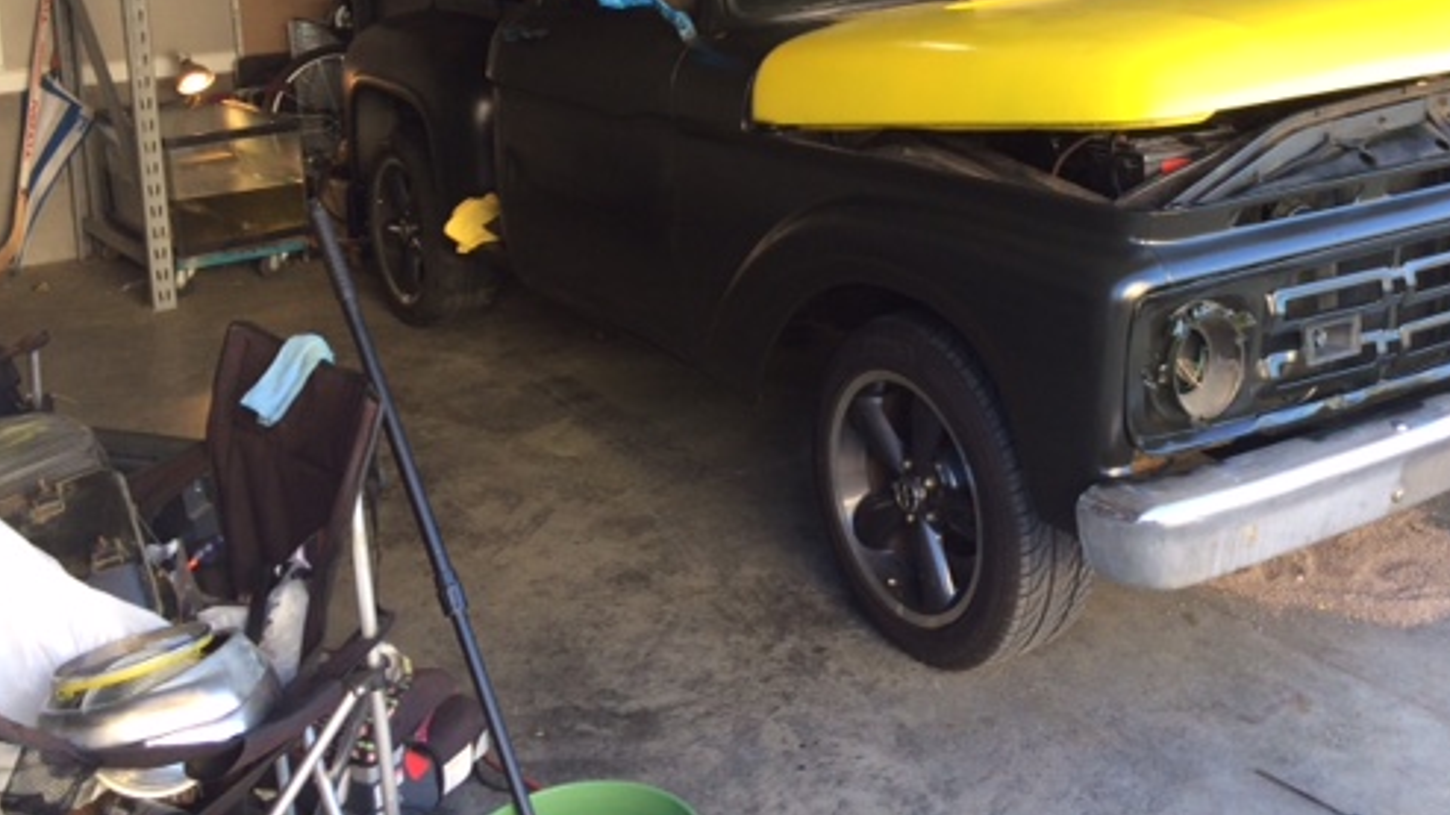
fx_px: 1576
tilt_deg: -10.1
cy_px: 112
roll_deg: +1.6
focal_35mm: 41
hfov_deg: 48.8
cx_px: 929
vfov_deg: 28.1
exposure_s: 1/120
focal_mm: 4.15
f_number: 2.2
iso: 64
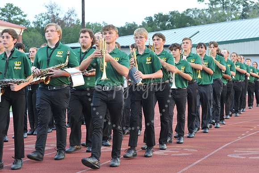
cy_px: 86
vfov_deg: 14.8
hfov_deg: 22.2
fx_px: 661
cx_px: 130
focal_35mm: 92
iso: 1000
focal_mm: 92
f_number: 7.1
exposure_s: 1/80
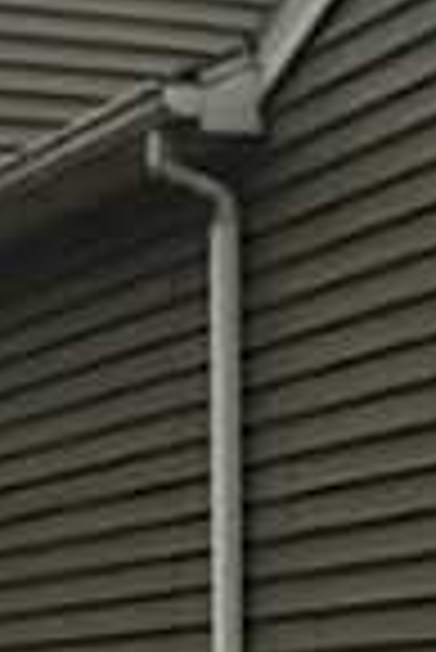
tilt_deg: +2.5
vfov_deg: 12.3
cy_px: 616
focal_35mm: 166
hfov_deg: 8.3
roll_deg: +1.4
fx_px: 3008
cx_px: 207
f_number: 2.2
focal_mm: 4.15
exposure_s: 1/380
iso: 32
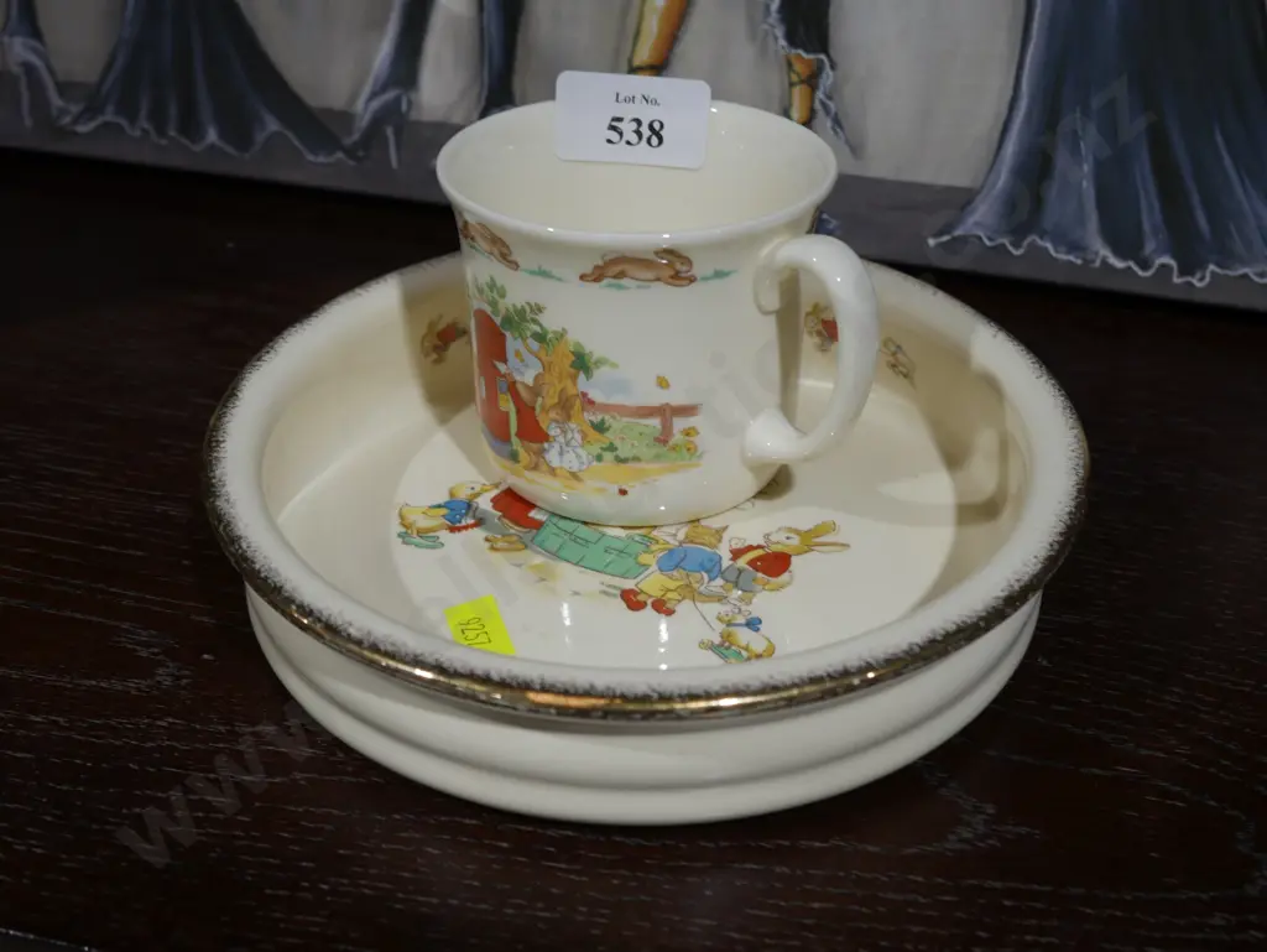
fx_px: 1831
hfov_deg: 38.2
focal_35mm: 50
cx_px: 634
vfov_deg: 29.1
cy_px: 476
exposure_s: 1/60
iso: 320
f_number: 5.3
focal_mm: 25
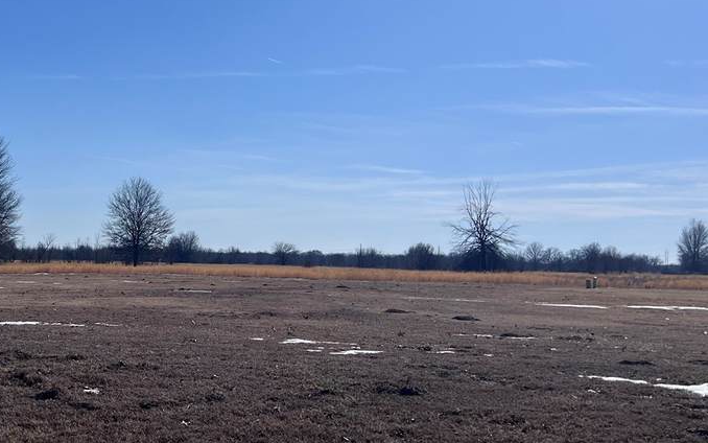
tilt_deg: +7.2
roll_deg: -1.9
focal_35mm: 52
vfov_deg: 24.7
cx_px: 193
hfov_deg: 38.1
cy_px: 126
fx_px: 1004
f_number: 1.5
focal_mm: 5.7
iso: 50
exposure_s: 1/14286
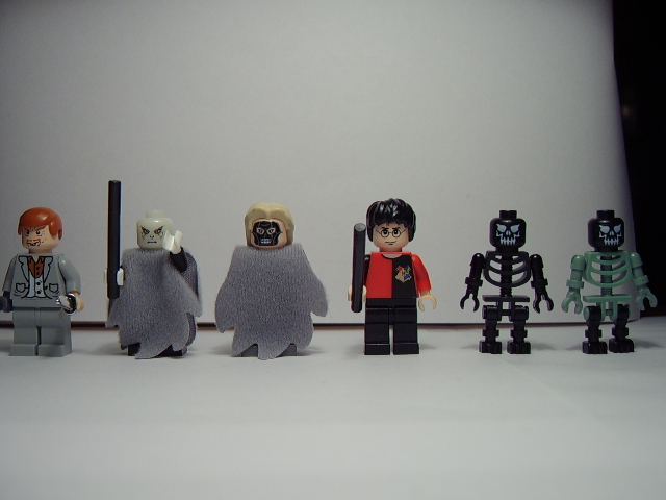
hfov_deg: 58.4
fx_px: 596
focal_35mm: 31
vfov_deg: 45.4
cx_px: 333
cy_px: 250
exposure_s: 1/104
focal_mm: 8.13
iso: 100
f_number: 2.7
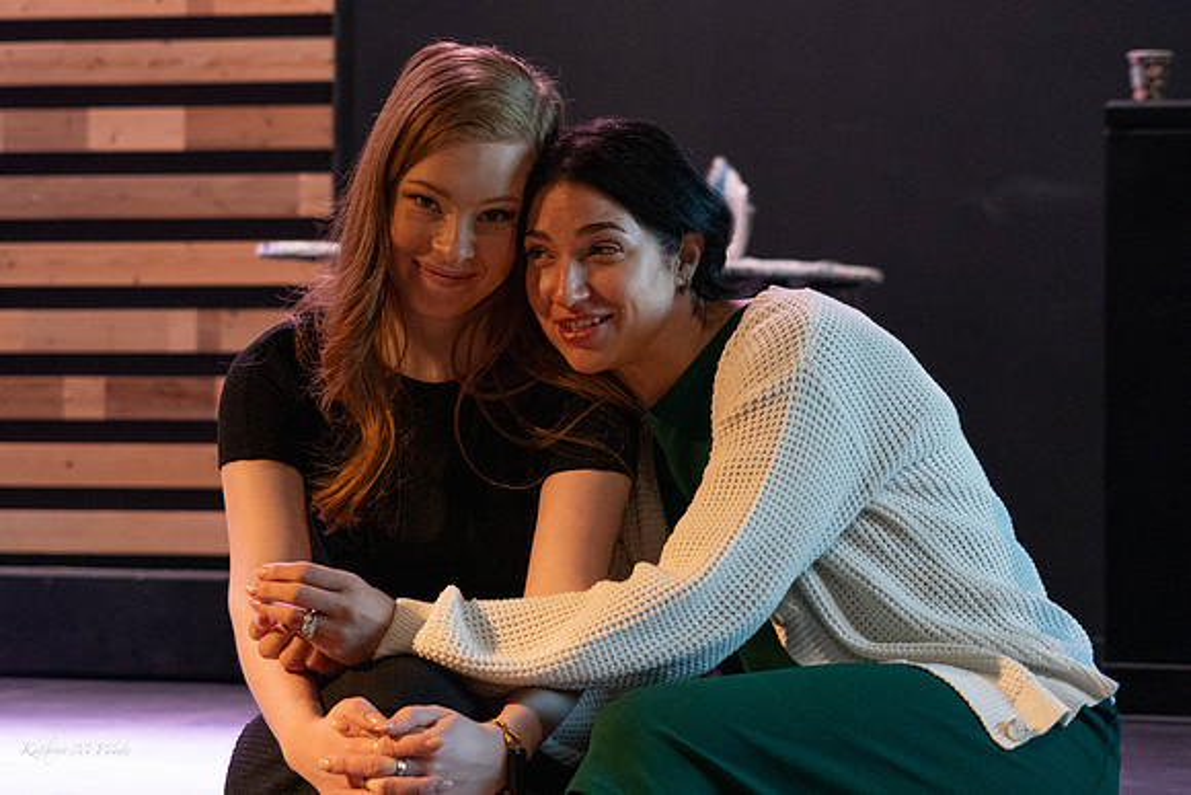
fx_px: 2983
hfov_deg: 22.6
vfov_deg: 15.2
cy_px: 381
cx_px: 544
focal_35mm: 90
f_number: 5.6
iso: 6400
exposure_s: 1/100
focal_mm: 80
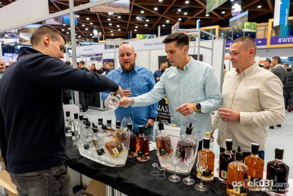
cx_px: 146
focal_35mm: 24
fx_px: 195
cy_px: 98
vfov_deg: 53.2
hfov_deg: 73.7
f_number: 2.8
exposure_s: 1/125
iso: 1250
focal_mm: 24
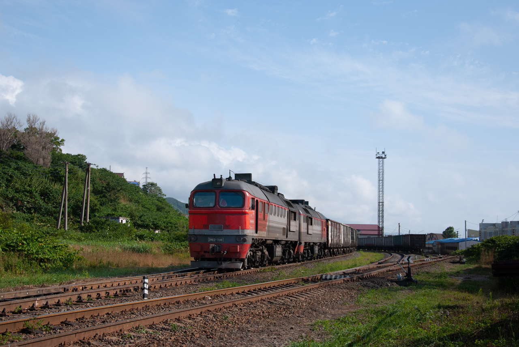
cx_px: 260
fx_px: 693
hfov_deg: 41.1
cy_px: 174
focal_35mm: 48
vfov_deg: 28.2
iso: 200
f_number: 5.6
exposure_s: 1/2000
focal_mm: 32
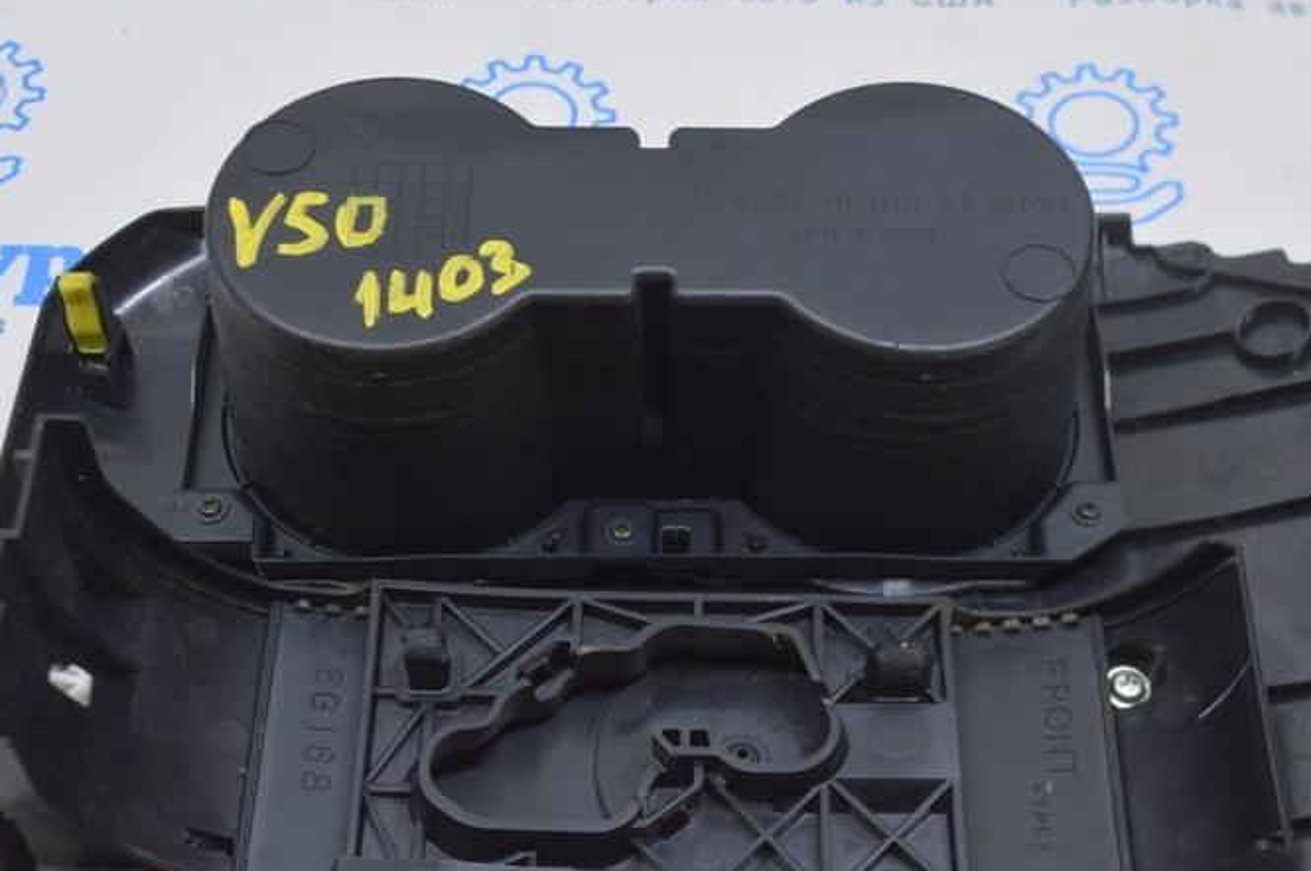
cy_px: 521
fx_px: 2102
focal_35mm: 58
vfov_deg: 23.4
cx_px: 710
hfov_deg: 34.6
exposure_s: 1/20
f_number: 5.6
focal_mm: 25
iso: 400
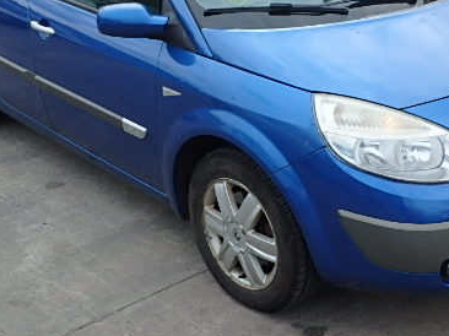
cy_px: 115
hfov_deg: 30.7
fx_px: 817
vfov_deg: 23.2
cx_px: 271
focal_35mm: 63
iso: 125
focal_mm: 6.4
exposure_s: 1/250
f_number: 5
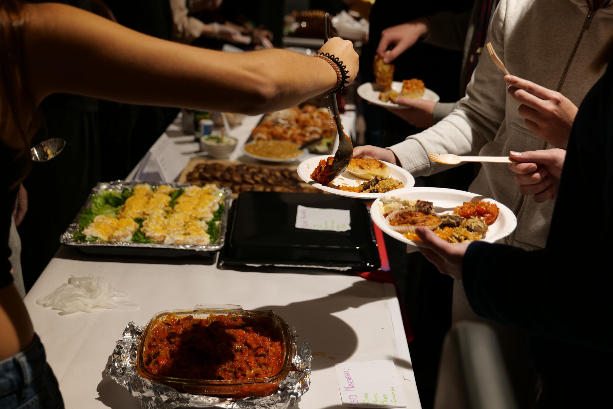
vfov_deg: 27.5
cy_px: 204
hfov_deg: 40.3
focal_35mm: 49
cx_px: 306
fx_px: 834
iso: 640
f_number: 4
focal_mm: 49
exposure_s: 1/60
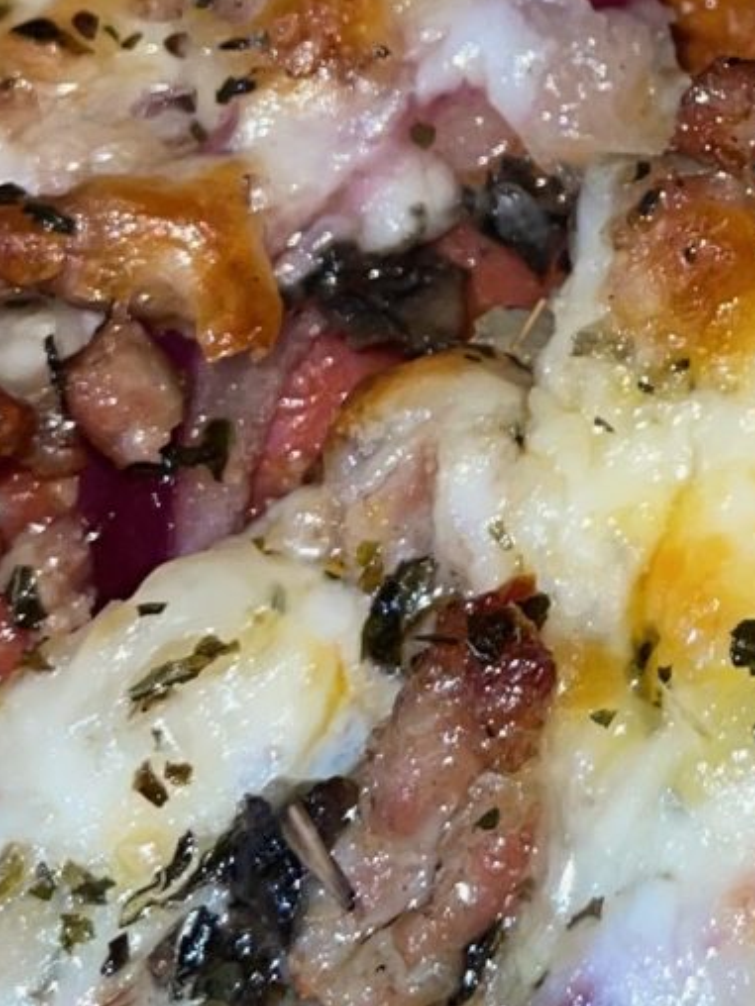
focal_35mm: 131
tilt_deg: -59.6
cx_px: 1355
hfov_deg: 10.6
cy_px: -101
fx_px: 3810
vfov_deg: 14.7
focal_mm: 5.1
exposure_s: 1/60
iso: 32
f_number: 1.6
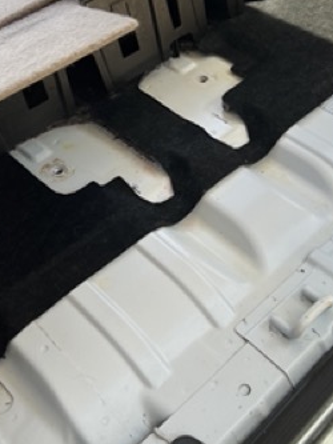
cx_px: 225
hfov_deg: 28.9
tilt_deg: -43.6
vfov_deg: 37.9
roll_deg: +0.8
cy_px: 157
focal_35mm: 50
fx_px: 641
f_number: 1.5
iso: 40
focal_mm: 5.7
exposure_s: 1/228
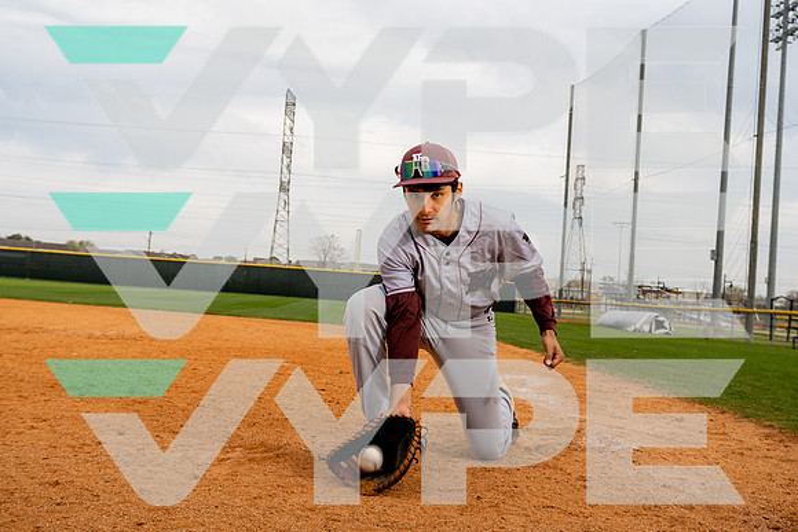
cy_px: 266
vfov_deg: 33.4
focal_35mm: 40
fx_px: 887
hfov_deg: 48.4
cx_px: 399
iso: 100
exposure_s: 1/250
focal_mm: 40
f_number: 5
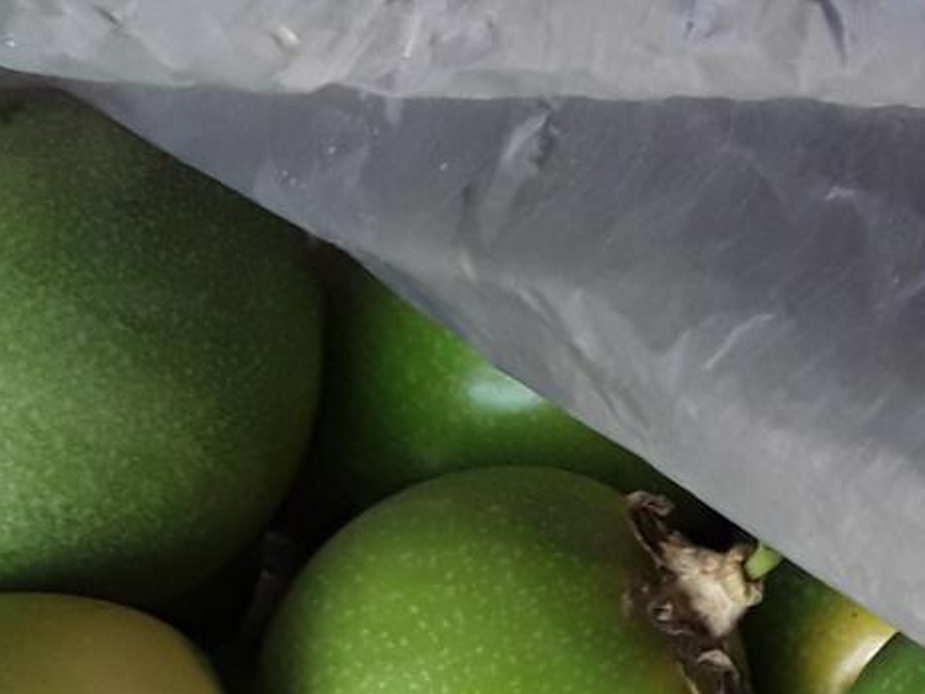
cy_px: 1070
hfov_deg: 20.4
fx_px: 2566
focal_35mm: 96
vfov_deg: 14.3
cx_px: 507
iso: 64
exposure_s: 1/120
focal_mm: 3.3
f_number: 2.2
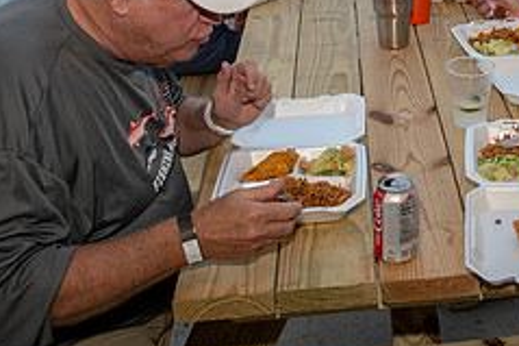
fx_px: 908
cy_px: 26
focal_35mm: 63
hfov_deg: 30.3
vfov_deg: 21.0
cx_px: 482
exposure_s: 1/160
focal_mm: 26
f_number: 4
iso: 50
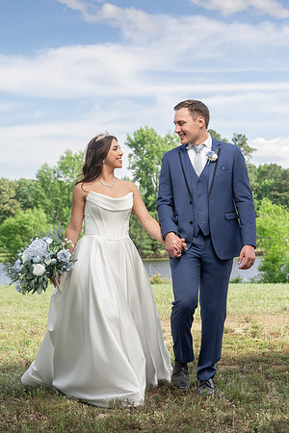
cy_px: 216
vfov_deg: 28.8
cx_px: 144
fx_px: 843
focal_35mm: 70
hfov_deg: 19.5
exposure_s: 1/200
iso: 100
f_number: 6.3
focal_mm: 70
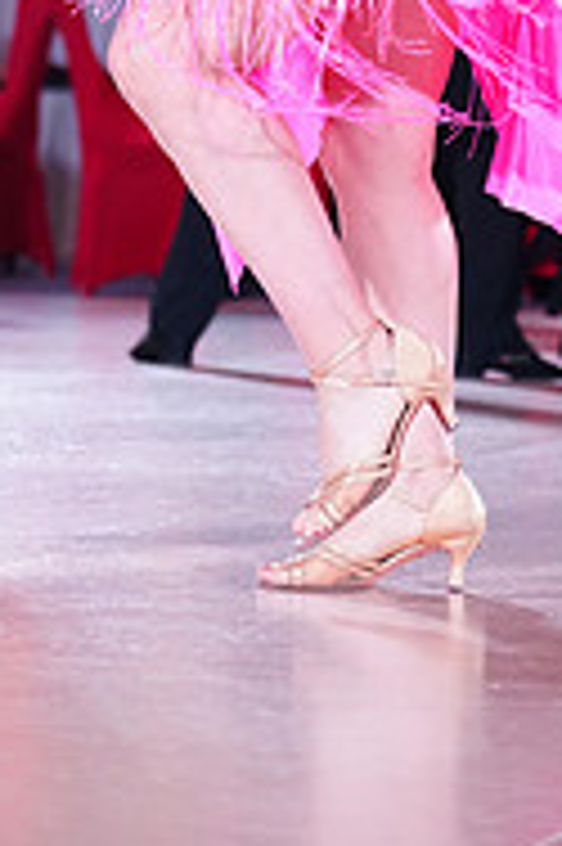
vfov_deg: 9.1
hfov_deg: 6.2
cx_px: -52
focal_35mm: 222
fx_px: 5208
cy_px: -252
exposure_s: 1/500
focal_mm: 72
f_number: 2.8
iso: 2000
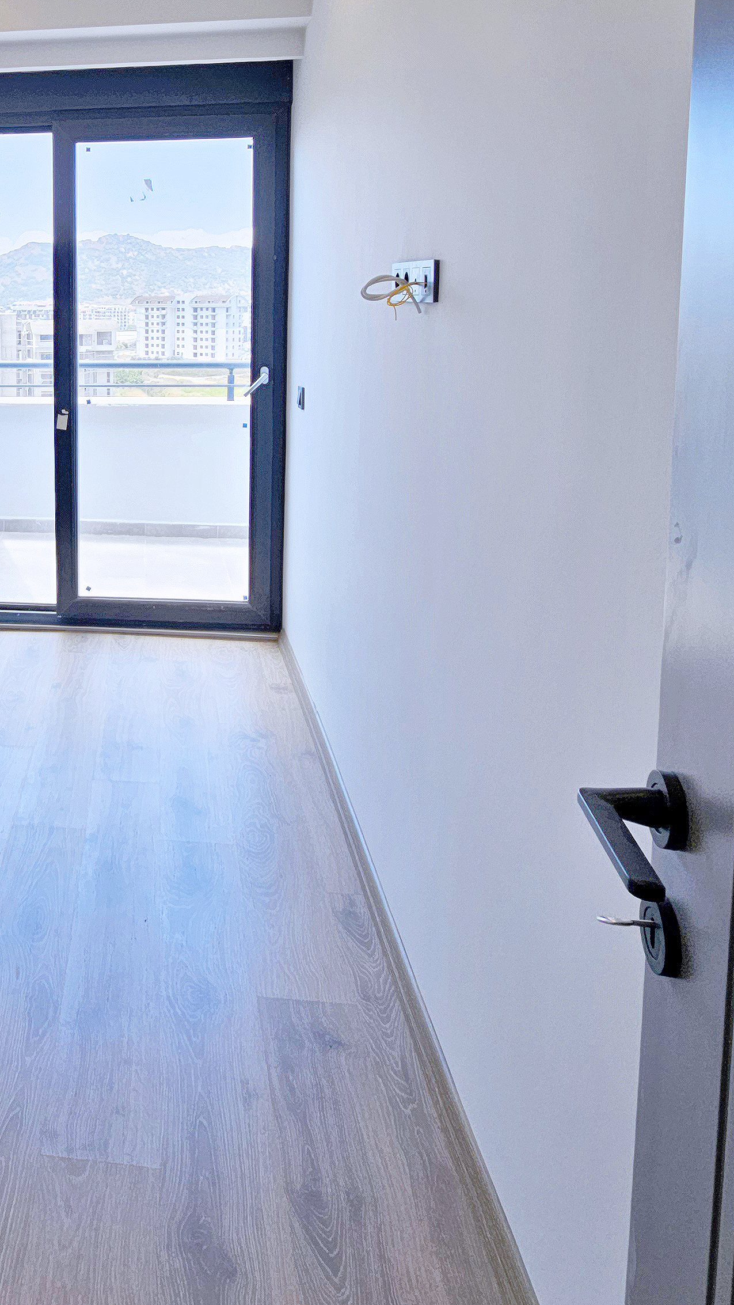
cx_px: 44
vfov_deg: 70.7
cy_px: 382
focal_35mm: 25
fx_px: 865
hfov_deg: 41.5
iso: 64
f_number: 2.2
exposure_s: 1/295
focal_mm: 2.2
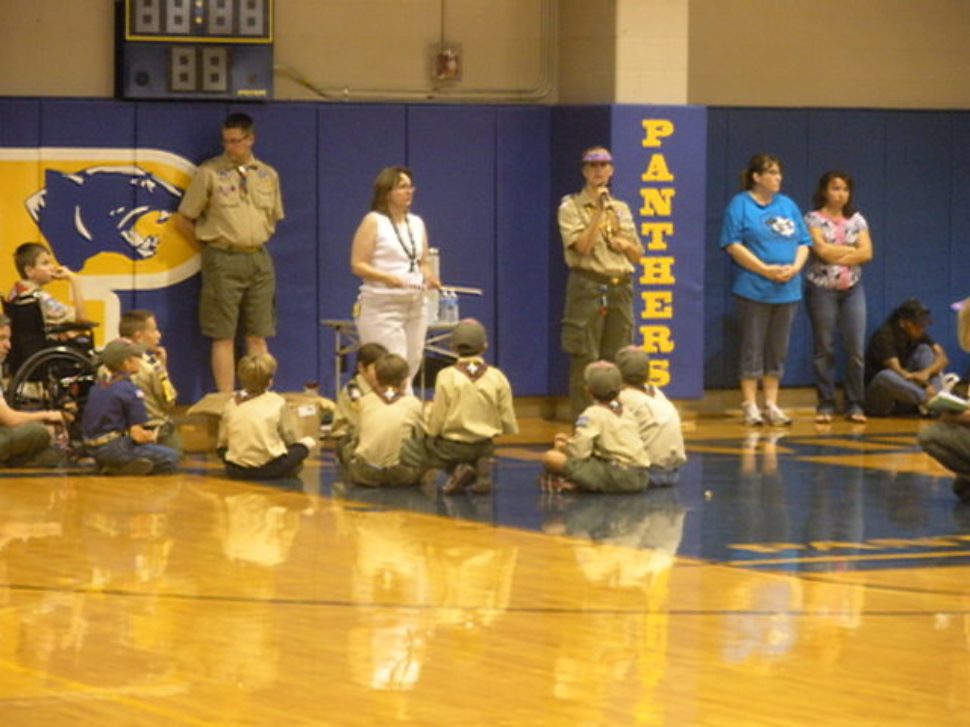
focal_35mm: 149
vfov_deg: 10.0
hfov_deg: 13.3
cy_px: 364
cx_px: 485
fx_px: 4175
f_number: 5.4
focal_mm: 26
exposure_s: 1/8
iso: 467
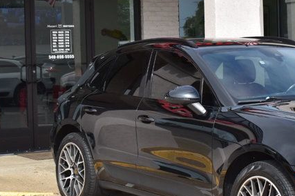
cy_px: 81
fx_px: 884
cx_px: 150
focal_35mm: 108
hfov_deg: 18.9
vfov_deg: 12.7
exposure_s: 1/500
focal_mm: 30
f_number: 11
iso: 400
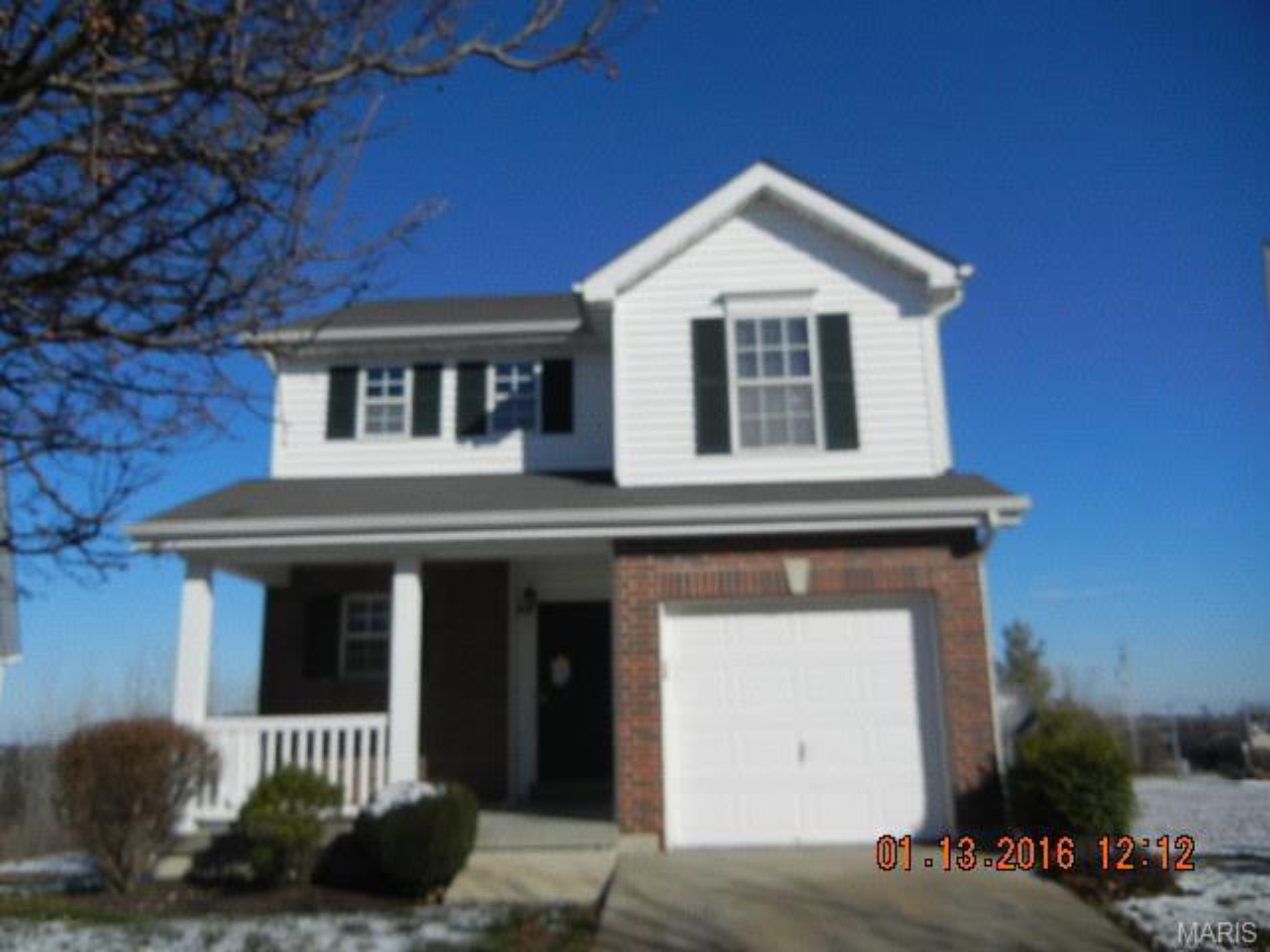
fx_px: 1101
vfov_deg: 46.8
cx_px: 635
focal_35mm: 30
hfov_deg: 60.0
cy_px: 476
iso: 160
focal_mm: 5.4
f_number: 7
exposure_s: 1/904
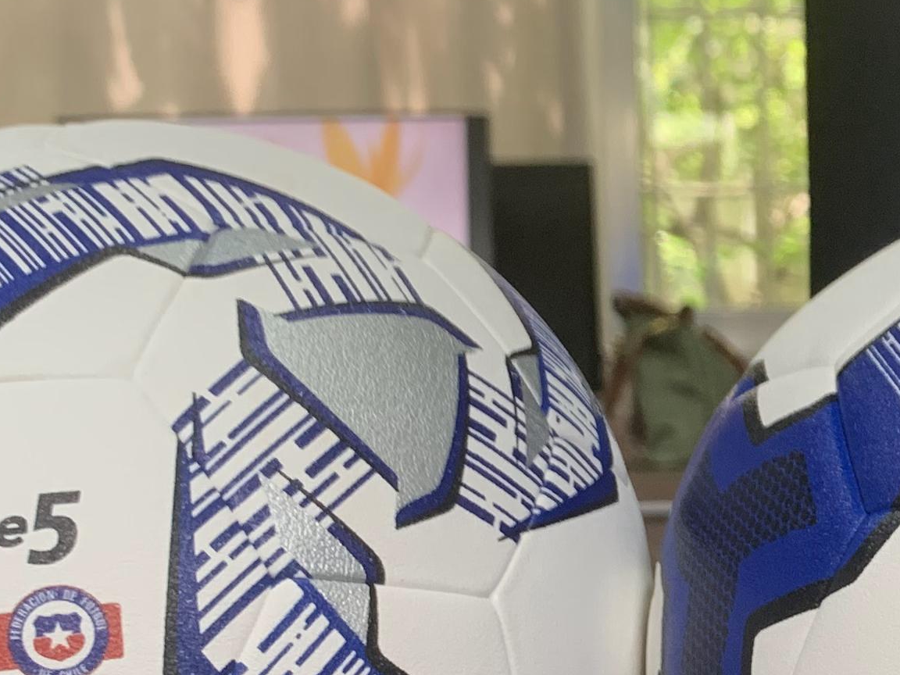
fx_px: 2366
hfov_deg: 20.4
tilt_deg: -2.6
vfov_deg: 16.2
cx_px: 1018
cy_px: 495
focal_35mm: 91
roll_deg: +0.0
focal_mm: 4.25
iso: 125
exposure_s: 1/60
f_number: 1.8
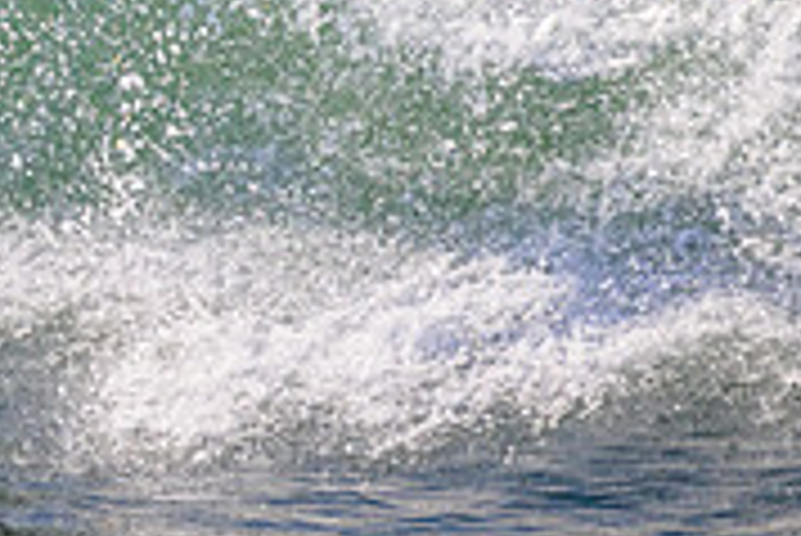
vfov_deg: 0.5
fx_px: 57985
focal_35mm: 2604
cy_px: -205
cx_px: -333
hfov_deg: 0.8
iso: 1100
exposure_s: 1/2000
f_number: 11
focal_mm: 800
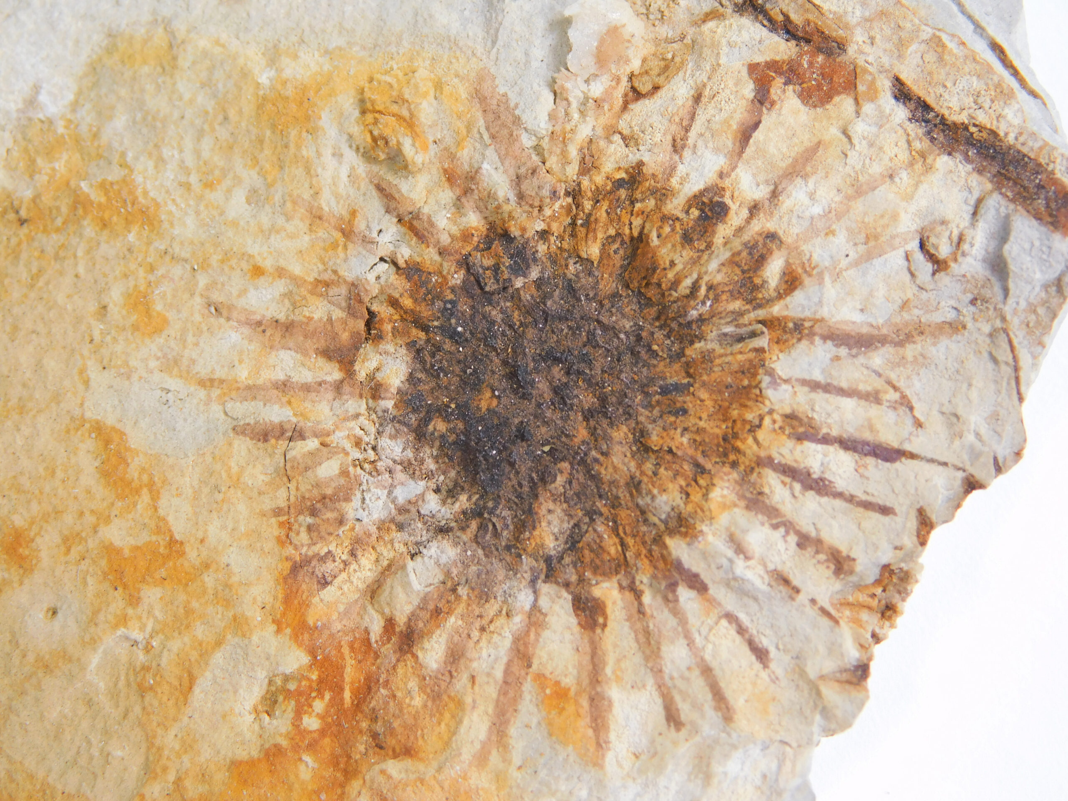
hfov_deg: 17.1
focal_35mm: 115
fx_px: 3548
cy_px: 400
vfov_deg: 12.9
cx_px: 534
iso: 125
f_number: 4.8
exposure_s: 1/80
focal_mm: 20.3
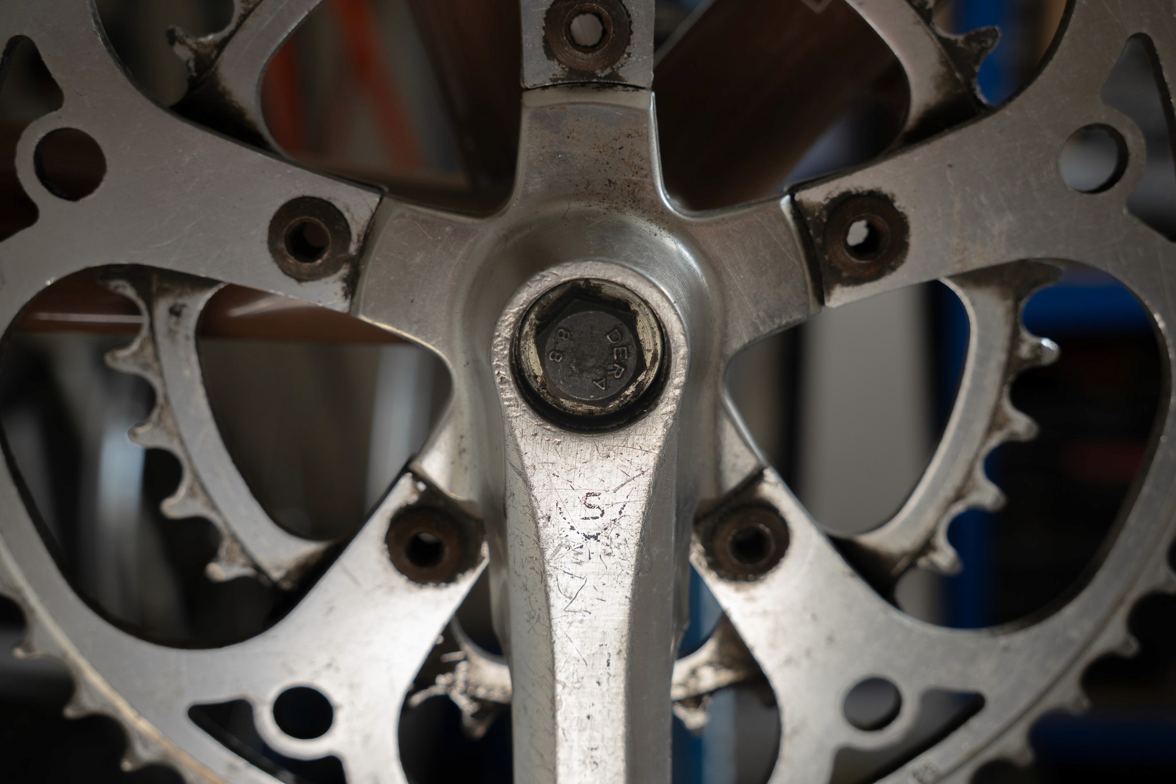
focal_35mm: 39
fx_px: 1259
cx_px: 588
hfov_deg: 50.1
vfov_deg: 34.6
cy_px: 392
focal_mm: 25.7
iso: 250
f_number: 4
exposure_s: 1/60
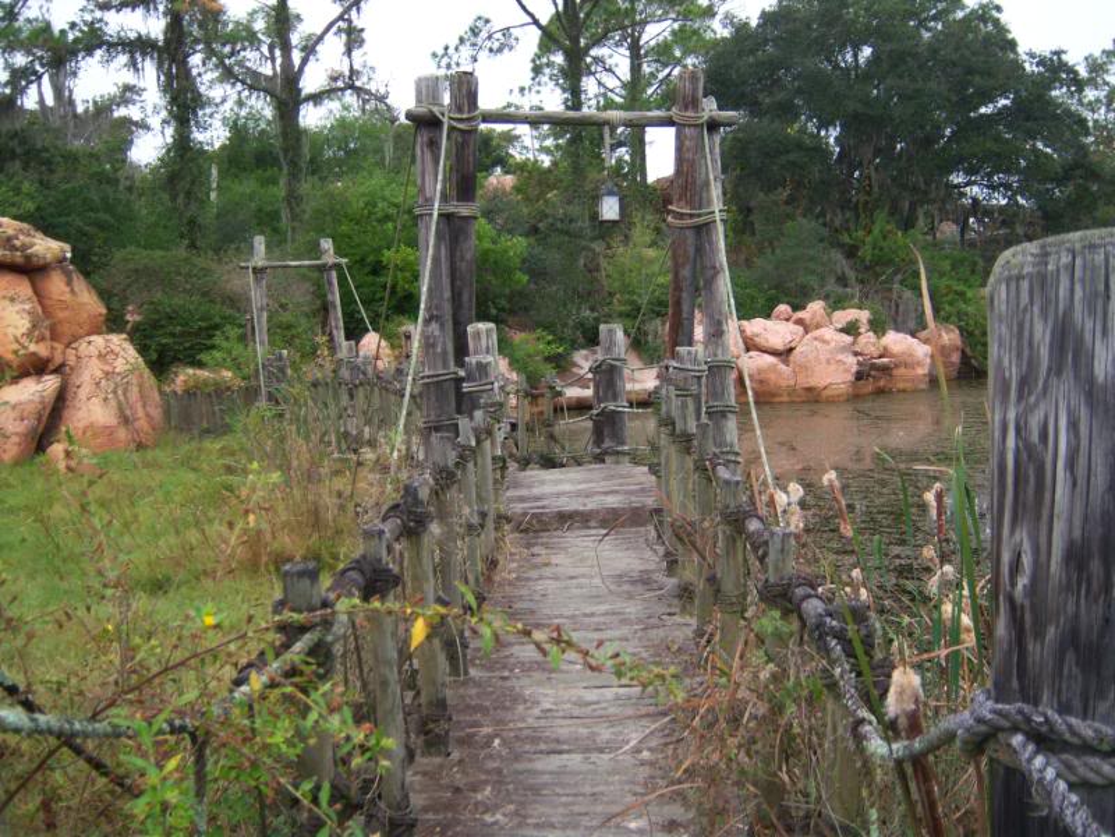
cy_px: 418
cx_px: 558
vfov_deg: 39.7
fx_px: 1160
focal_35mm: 36
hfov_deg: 51.4
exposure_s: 1/125
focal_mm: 7.5
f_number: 2.8
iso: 80
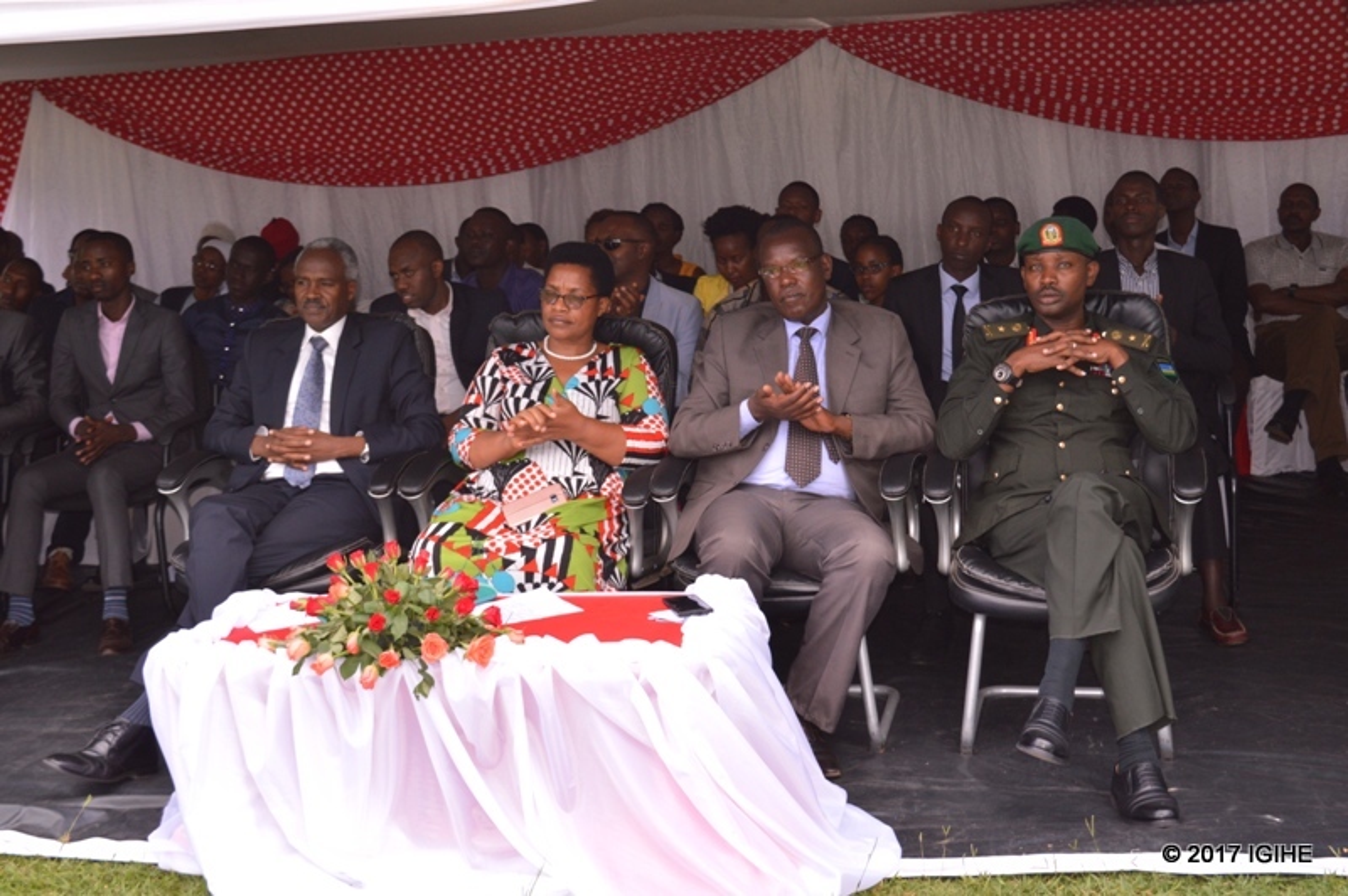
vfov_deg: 28.0
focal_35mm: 48
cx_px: 674
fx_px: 1796
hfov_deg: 41.1
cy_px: 448
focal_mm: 32
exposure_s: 1/200
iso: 400
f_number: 6.3
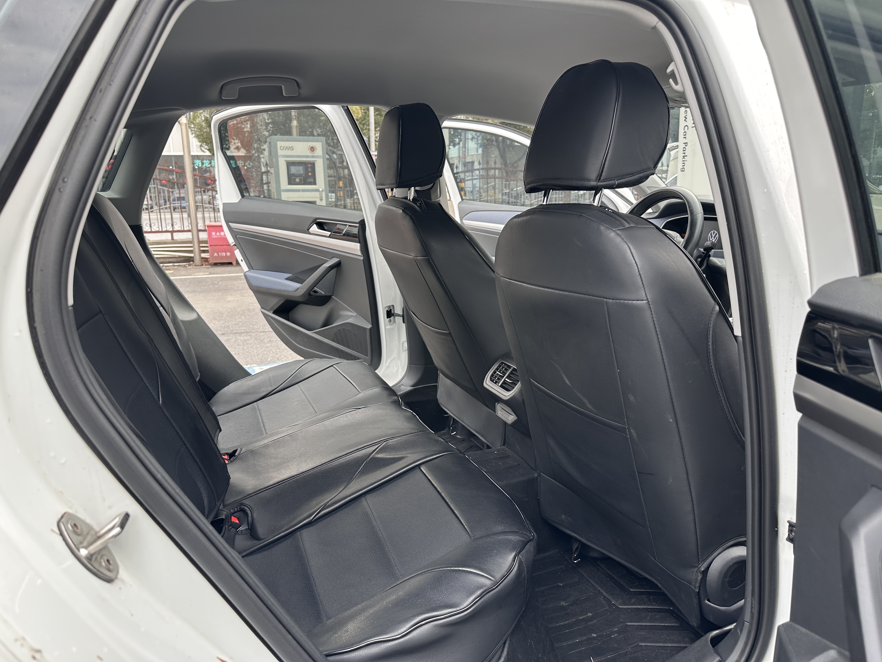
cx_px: 441
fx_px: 612
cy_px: 331
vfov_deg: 56.8
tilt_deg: -11.4
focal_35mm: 24
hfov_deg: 71.6
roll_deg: +2.1
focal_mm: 6.86
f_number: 1.78
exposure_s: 1/297
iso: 80
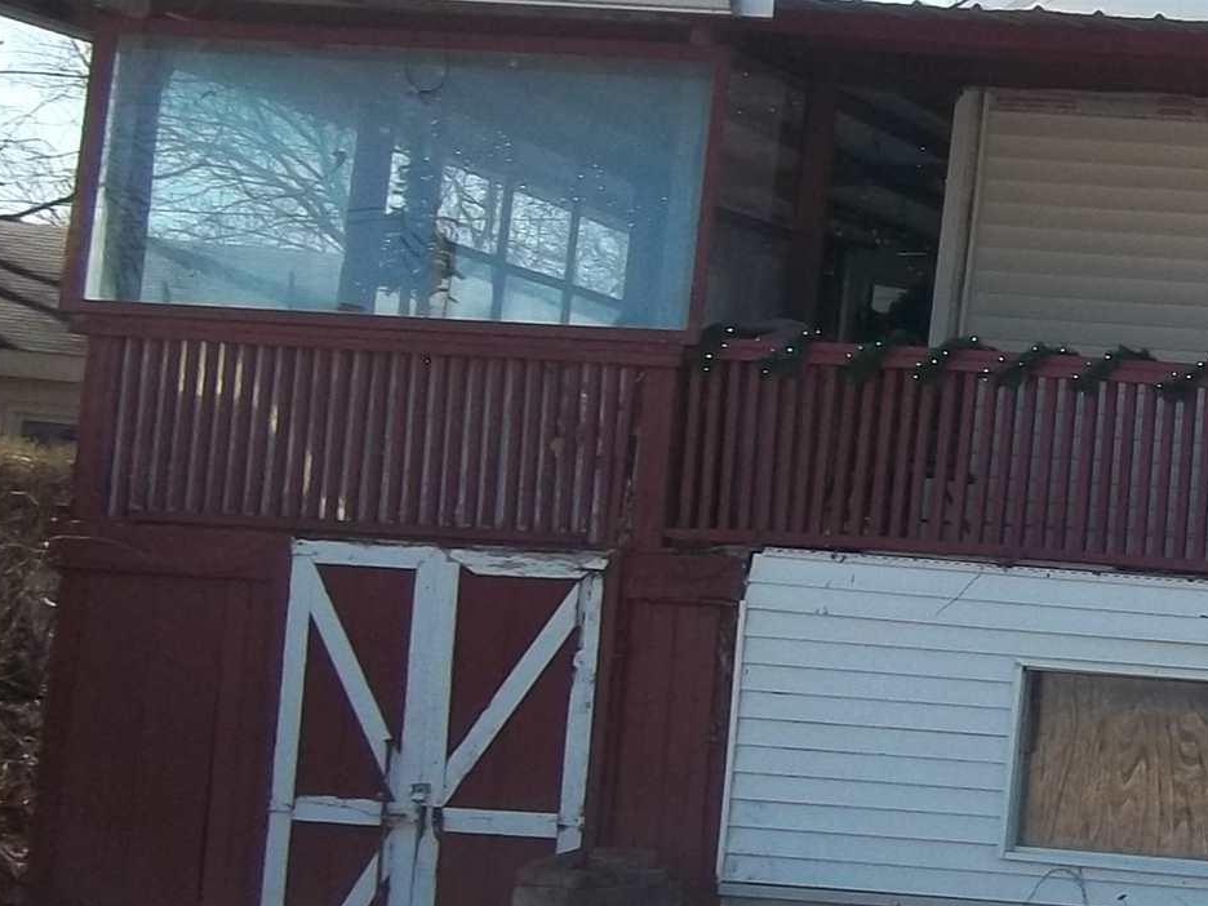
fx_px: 3664
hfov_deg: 16.6
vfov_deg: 14.1
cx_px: 1928
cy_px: 372
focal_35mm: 105
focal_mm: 5.7
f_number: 8.8
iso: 80
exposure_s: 1/100
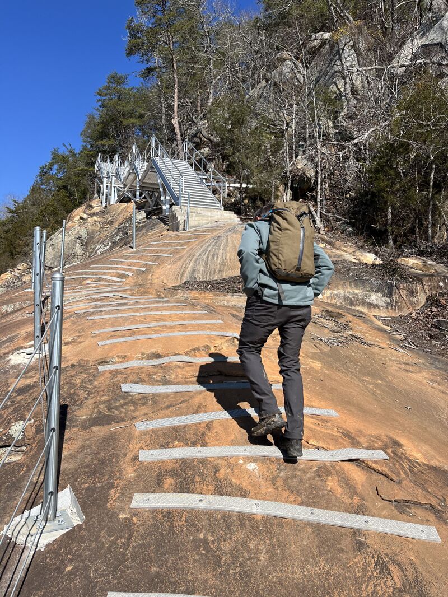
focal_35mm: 26
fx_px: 448
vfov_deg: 67.3
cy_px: 298
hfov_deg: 53.1
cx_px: 224
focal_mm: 5.1
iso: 50
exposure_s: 1/3876
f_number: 1.6
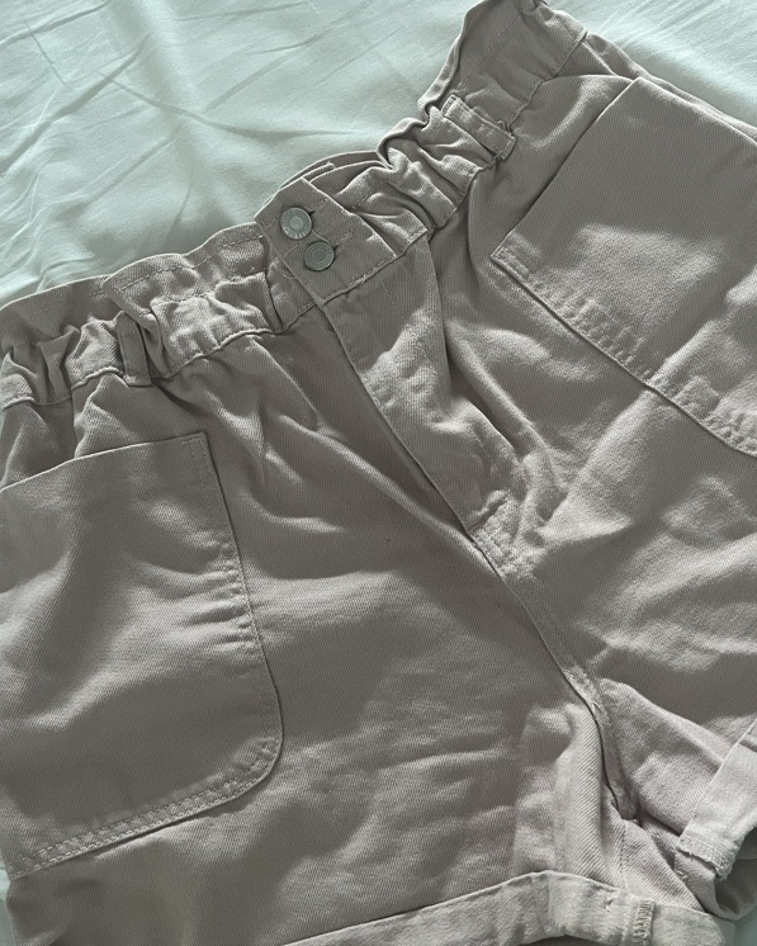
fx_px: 952
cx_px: 453
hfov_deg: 43.2
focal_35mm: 34
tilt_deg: -78.1
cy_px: 487
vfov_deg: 52.8
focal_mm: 5.7
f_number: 1.5
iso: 500
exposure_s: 1/60
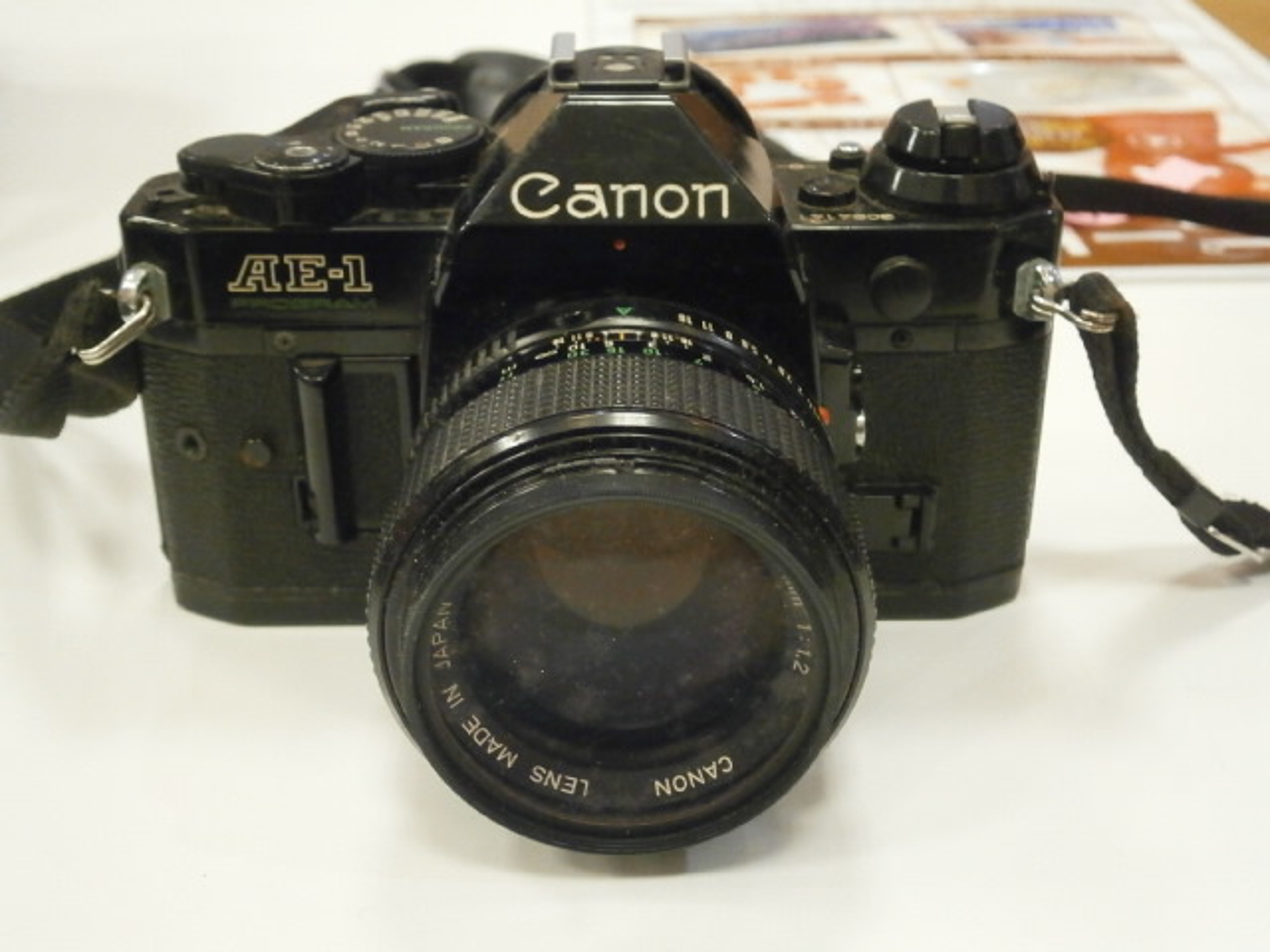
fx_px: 1724
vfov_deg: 30.9
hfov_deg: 40.4
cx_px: 635
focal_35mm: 47
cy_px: 476
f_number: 3.4
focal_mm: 8.3
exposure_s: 1/100
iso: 800
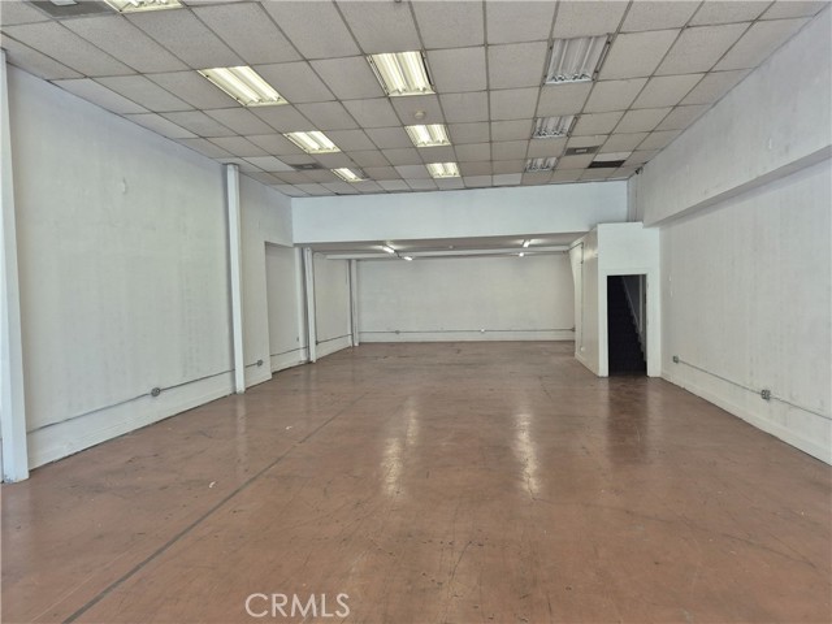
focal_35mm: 23
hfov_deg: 73.9
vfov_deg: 58.9
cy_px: 312
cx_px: 416
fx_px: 553
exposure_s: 1/120
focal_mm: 5.4
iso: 200
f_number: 1.8
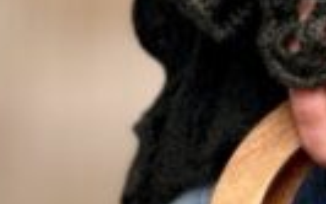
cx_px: 426
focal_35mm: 766
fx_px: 6803
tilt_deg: +2.1
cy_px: 324
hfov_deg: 2.7
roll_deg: +0.9
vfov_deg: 1.7
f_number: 2.8
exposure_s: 1/152
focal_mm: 15.66
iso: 64
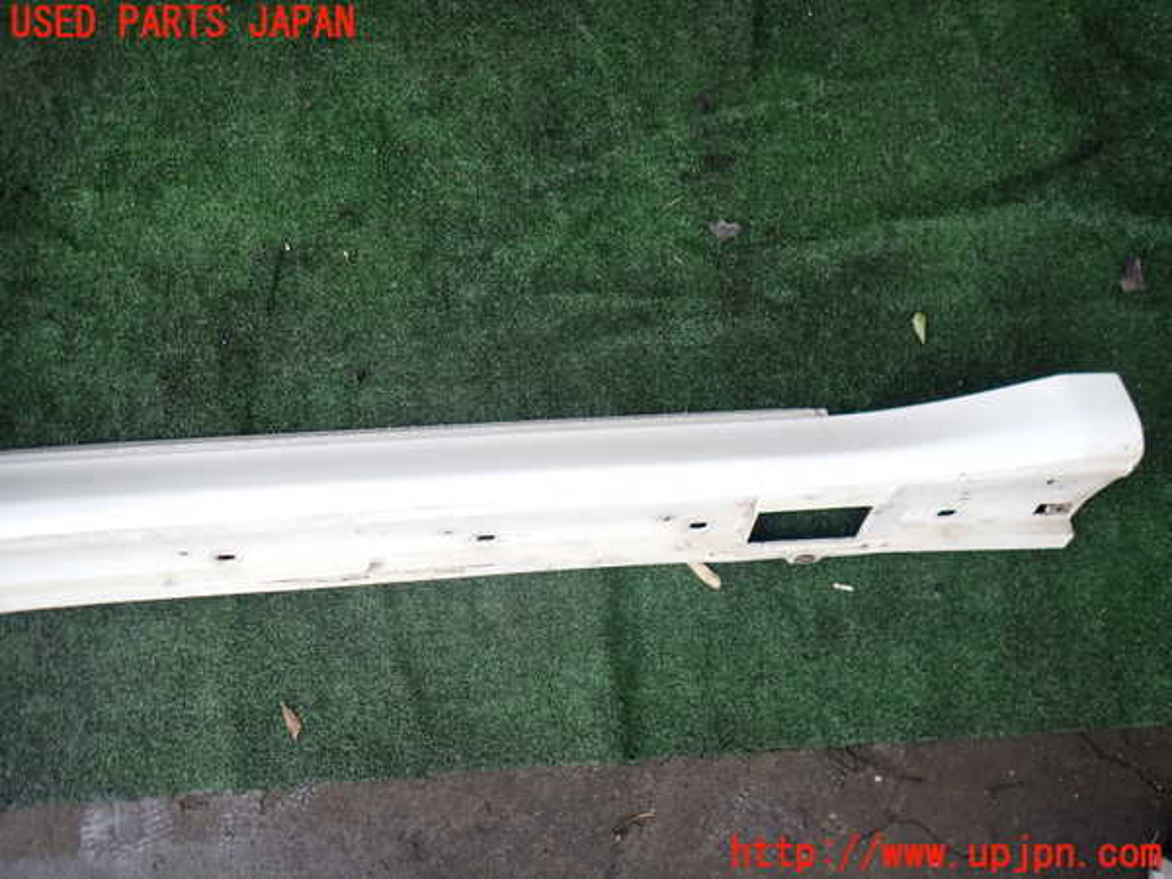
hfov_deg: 69.4
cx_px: 586
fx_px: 846
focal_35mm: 25
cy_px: 440
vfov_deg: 54.9
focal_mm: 4.5
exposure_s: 1/160
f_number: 2
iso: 100
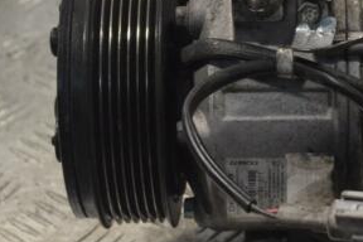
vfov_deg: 9.5
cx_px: 353
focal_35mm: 144
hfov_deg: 14.1
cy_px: 62
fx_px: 1452
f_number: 8
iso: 3200
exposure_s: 1/250
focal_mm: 46
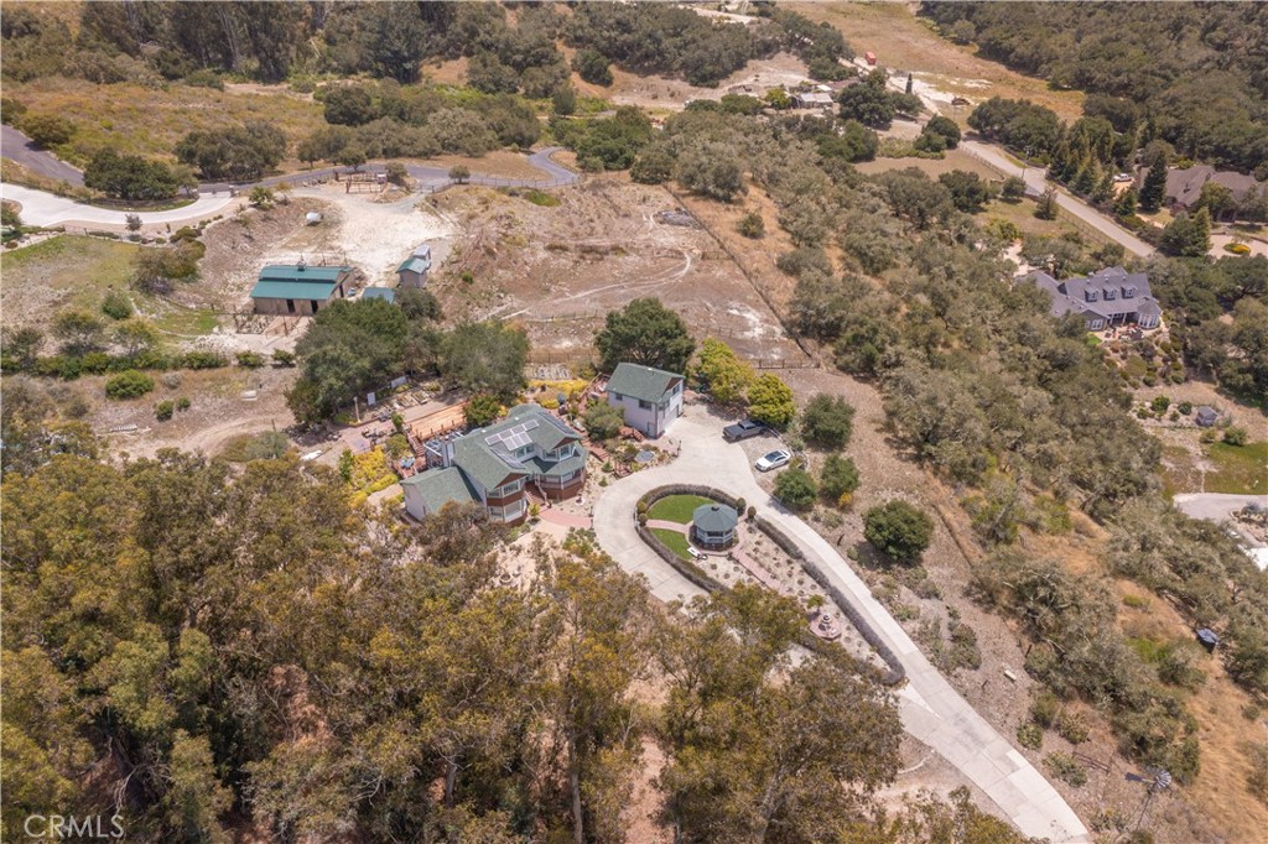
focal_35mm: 28
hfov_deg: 65.5
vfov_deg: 46.4
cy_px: 422
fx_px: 986
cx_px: 634
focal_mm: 10.26
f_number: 6.3
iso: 100
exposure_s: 1/500
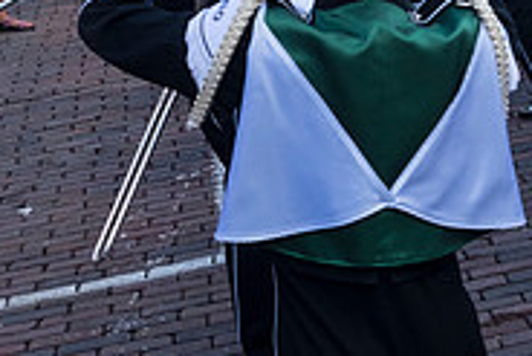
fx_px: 1908
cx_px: 656
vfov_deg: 10.3
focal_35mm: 129
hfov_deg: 15.3
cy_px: -195
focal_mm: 27
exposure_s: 1/200
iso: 400
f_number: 7.1
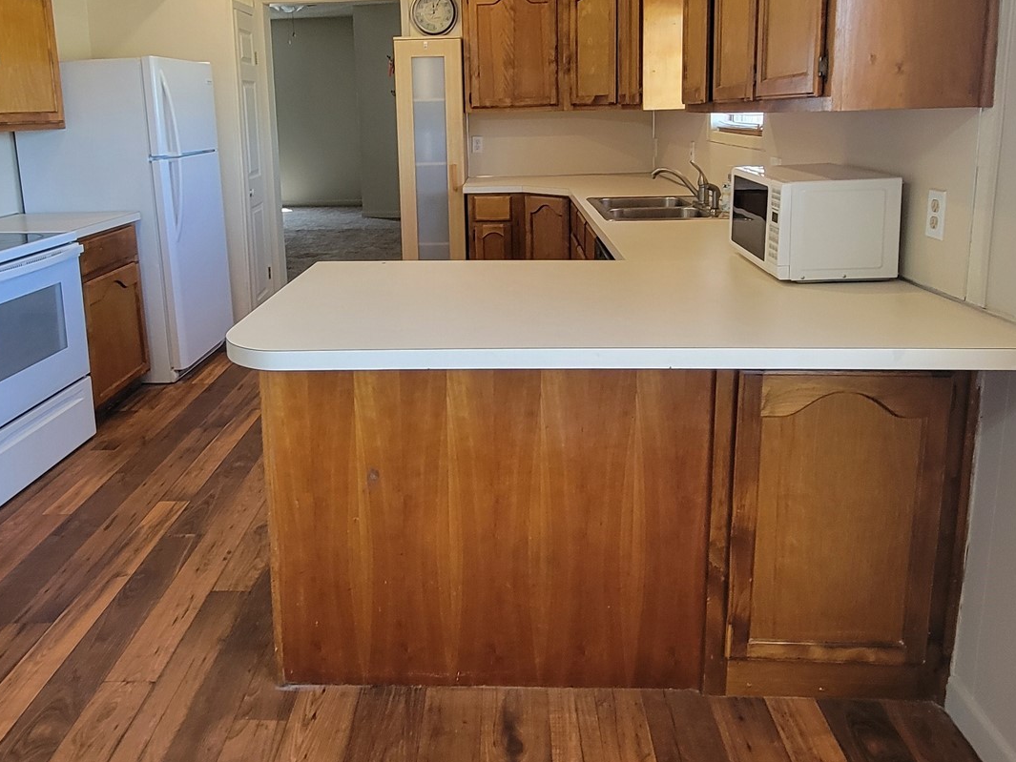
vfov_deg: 53.8
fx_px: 734
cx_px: 477
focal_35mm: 25
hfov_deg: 69.3
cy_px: 257
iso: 160
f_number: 2.2
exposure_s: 1/60
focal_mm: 2.2
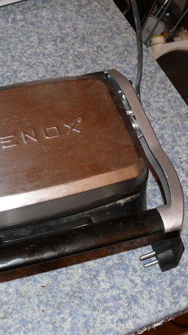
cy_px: 152
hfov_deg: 19.5
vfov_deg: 34.3
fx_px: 540
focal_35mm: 61
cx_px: 38
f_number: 2.8
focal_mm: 7.4
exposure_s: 1/30
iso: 100
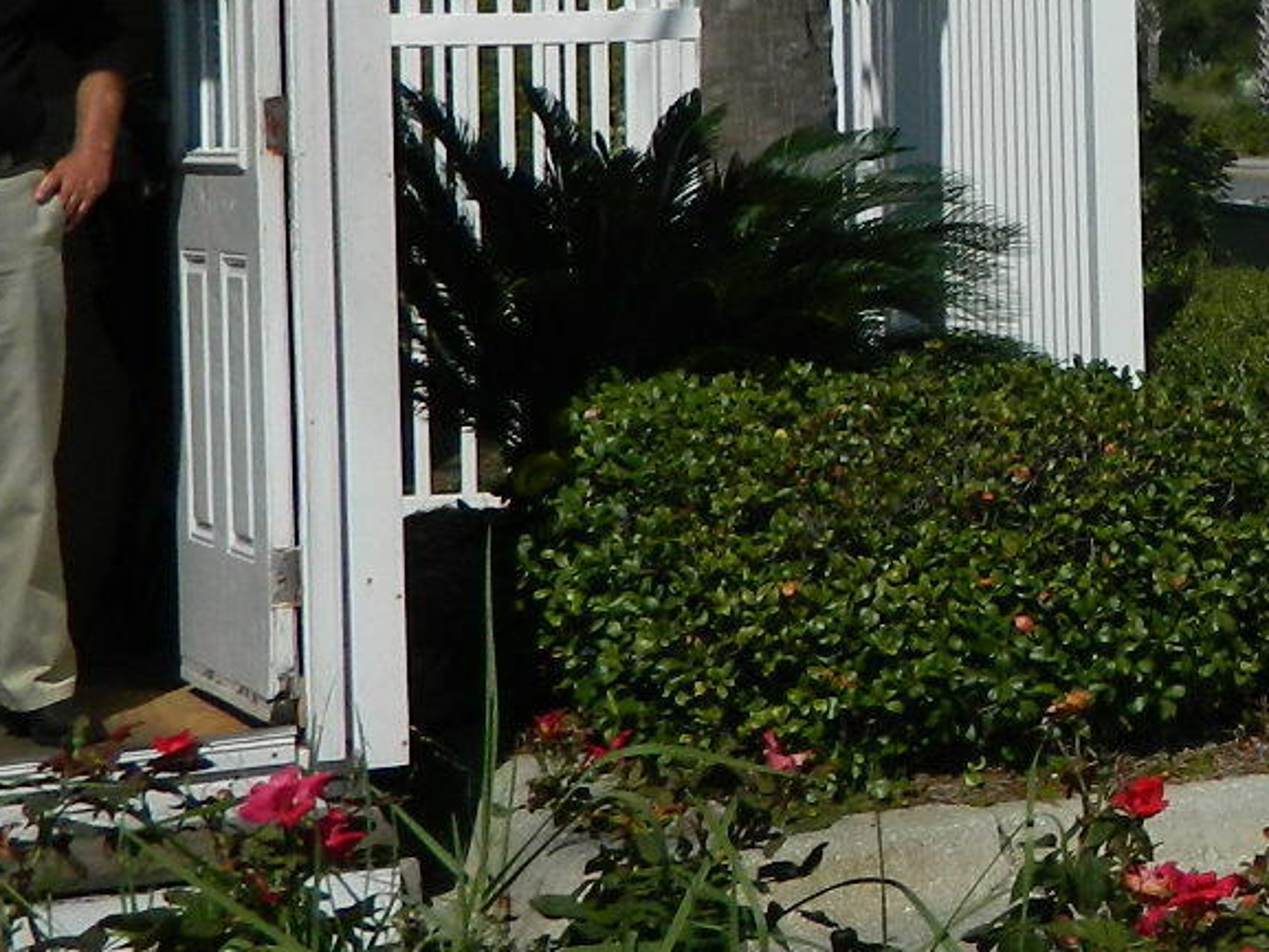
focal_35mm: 110
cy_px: 55
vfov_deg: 13.3
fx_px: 4033
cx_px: 1940
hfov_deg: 16.2
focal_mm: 5.6
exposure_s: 1/400
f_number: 9.1
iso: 80
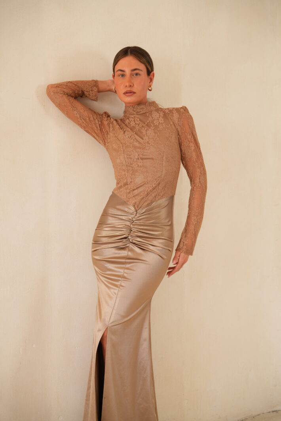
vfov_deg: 28.8
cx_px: 140
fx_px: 820
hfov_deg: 19.5
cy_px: 210
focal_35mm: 70
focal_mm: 70
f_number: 4.5
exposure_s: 1/125
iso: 400
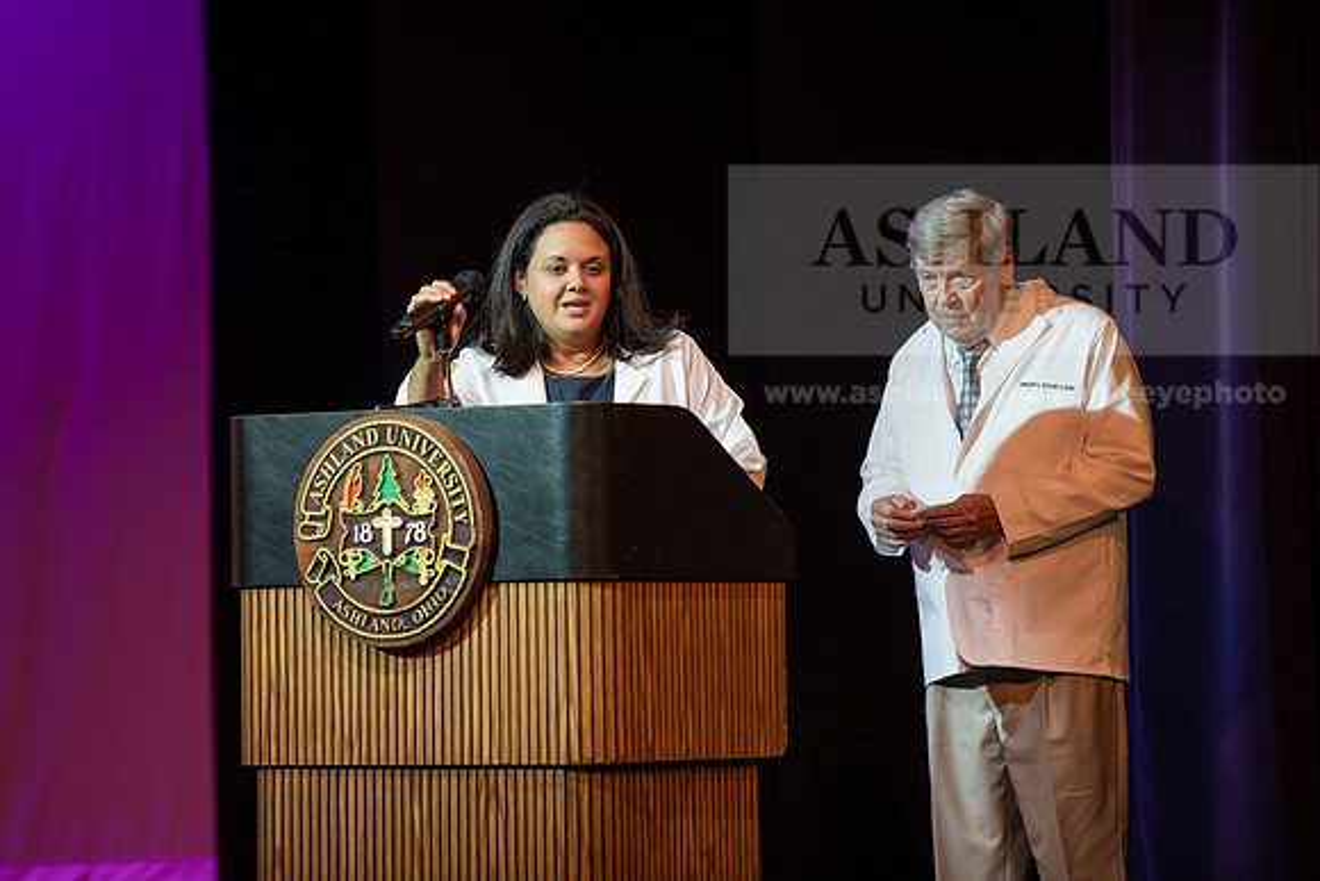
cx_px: 660
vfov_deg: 9.2
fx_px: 5501
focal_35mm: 150
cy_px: 440
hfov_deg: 13.7
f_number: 3.2
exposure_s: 1/200
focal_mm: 150
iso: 1250
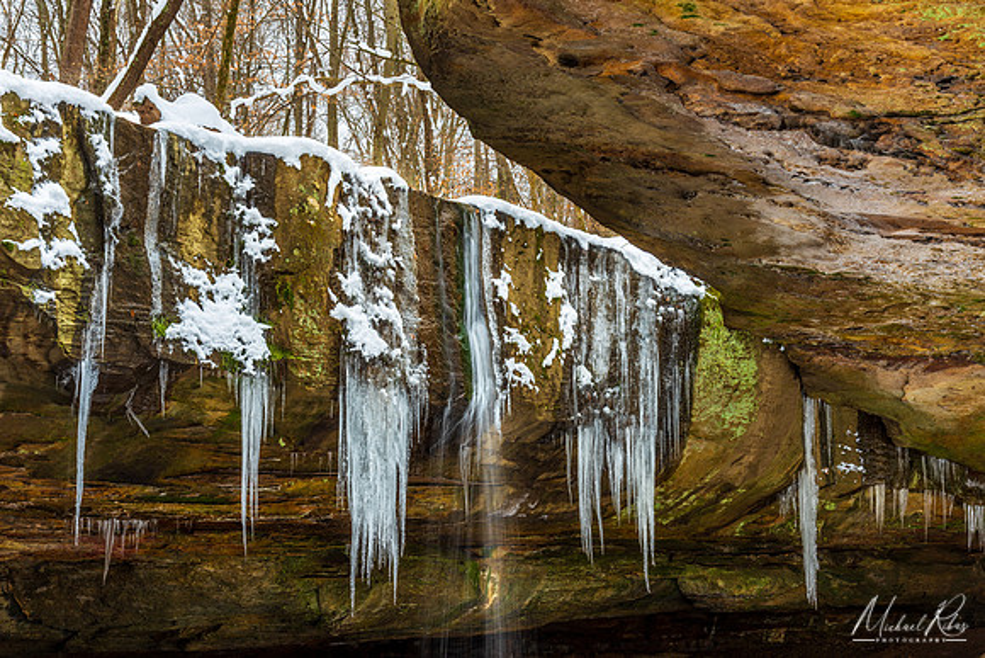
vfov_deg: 26.0
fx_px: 1423
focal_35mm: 52
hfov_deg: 38.2
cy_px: 329
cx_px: 492
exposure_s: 1/6
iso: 64
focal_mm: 52
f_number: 16
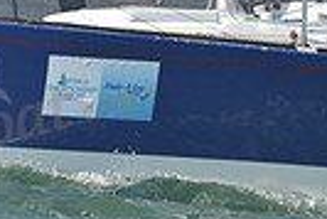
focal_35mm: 1306
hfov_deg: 1.6
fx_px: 11876
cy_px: -26
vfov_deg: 1.1
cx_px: 266
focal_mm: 300
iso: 200
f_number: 6.3
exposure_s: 1/1000
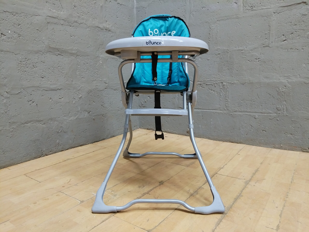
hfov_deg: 67.3
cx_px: 154
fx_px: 232
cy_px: 116
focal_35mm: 26
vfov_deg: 53.1
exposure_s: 1/20
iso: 734
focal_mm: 4.25
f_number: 1.8
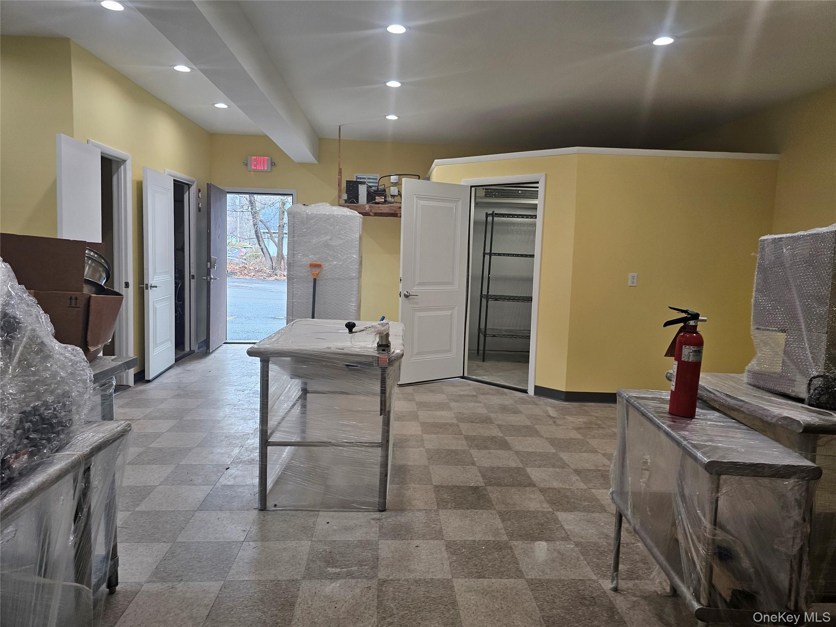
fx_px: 555
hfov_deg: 73.9
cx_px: 418
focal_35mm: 23
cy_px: 314
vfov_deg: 58.9
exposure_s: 1/120
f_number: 1.7
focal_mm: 6.3
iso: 100
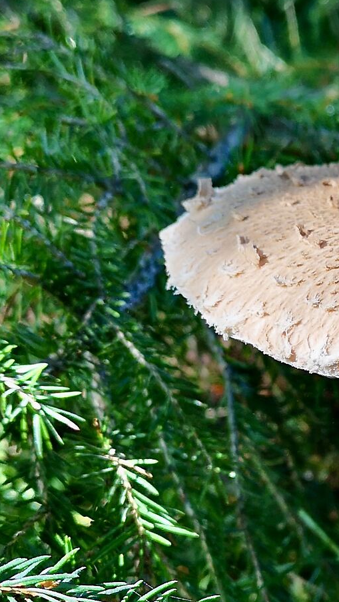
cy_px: 386
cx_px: 321
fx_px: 1247
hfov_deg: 15.3
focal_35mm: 78
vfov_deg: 27.1
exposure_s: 1/664
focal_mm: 5.58
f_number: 1.8
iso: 50
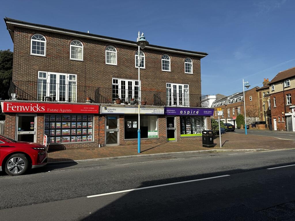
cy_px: 110
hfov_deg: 71.6
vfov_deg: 56.8
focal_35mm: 24
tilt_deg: +3.6
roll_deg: +1.1
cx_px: 148
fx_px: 205
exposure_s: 1/2660
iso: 80
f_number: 1.78
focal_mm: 6.86
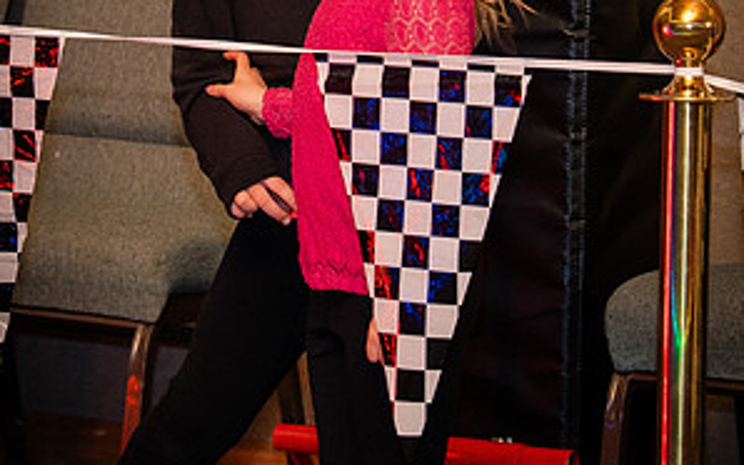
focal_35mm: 299
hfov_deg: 7.0
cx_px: 307
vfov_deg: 4.4
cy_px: 84
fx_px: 6060
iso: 1000
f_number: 3.2
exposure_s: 1/250
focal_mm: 70
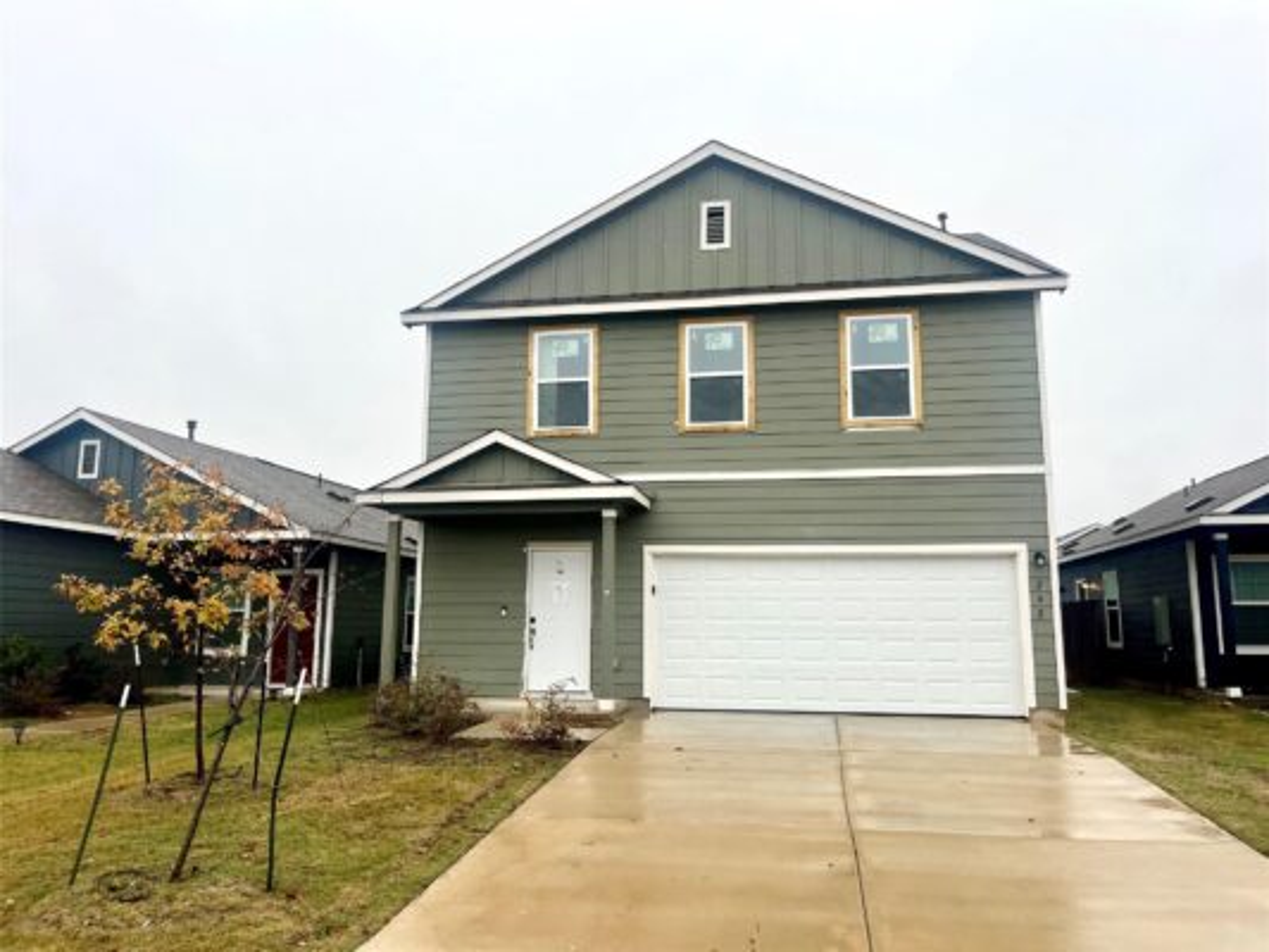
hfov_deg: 67.3
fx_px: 953
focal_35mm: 26
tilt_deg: +8.7
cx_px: 634
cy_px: 476
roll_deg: -1.0
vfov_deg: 53.1
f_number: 1.6
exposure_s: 1/508
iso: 50
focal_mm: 5.1
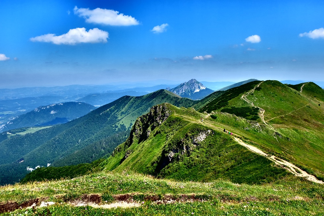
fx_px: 225
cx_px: 164
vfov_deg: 51.3
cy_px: 111
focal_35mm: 25
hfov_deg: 71.5
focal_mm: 16
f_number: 7.1
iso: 200
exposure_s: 1/450
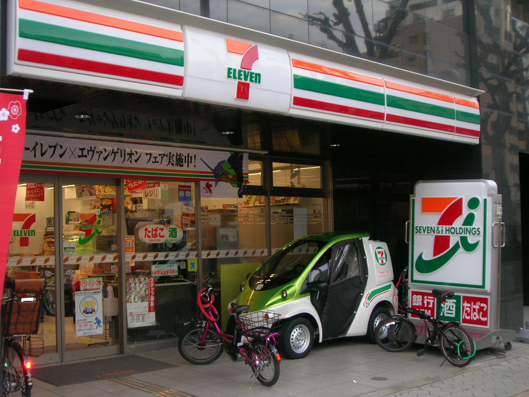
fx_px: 703
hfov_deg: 41.2
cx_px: 264
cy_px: 198
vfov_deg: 31.5
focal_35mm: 46
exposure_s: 1/30
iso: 59
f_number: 3.2
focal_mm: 7.7
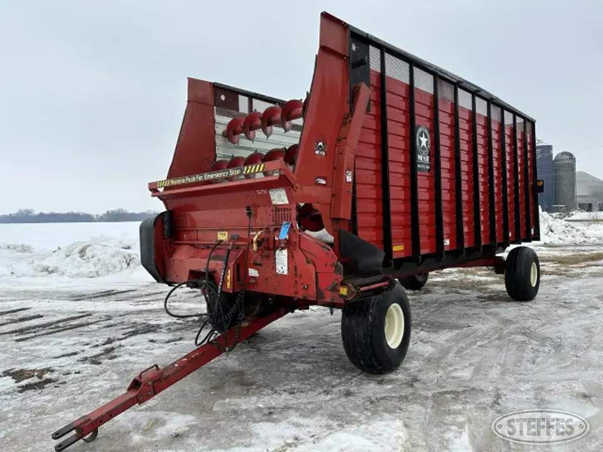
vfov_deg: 56.8
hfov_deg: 71.6
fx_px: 418
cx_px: 302
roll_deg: +1.0
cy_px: 226
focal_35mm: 24
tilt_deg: -0.3
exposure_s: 1/3058
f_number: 1.78
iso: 80
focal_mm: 6.86
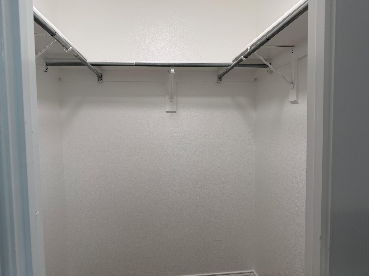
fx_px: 256
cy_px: 138
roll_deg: +0.4
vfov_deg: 56.8
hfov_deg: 71.6
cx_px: 184
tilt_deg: -4.2
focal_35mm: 24
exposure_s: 1/120
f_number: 1.78
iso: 64
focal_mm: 6.76
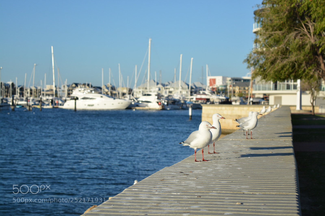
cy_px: 108
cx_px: 162
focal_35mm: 82
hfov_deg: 24.6
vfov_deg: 16.5
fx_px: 745
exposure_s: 1/1250
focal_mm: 55
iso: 250
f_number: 5.6
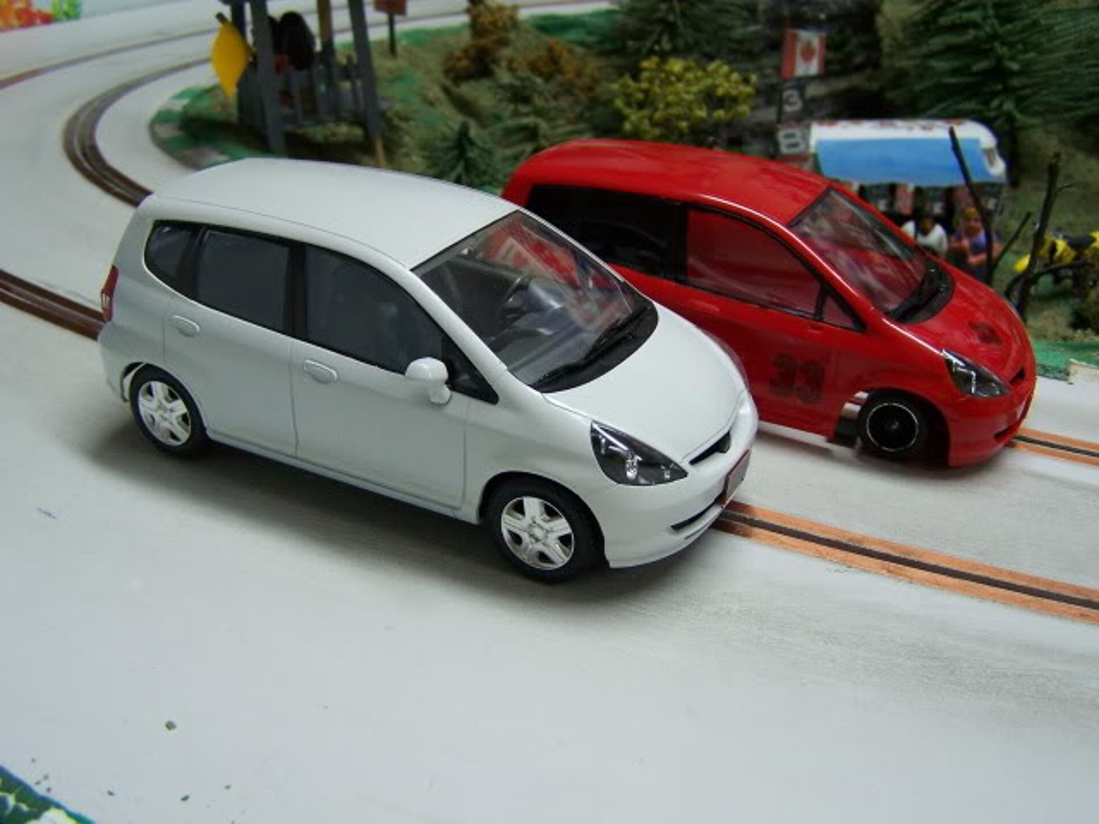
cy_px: 412
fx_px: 1206
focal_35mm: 38
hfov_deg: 49.0
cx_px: 550
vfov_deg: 37.7
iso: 140
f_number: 2.8
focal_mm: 6.3
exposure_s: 1/30
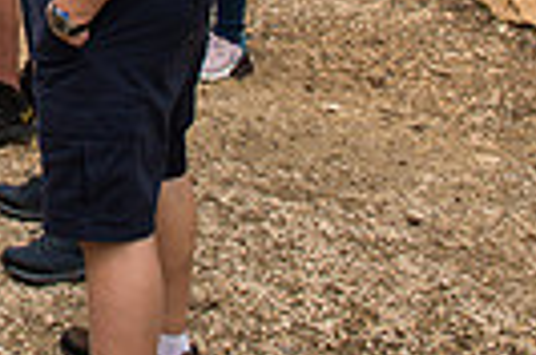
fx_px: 1560
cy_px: -393
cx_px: -262
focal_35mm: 105
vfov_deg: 11.5
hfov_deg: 17.6
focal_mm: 24
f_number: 3.5
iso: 100
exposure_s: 1/400
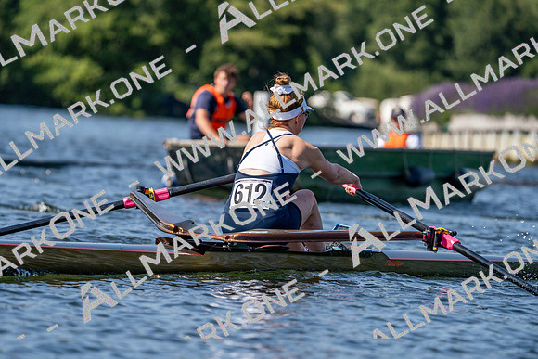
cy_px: 180
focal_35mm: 350
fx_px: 5232
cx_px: 269
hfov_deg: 5.9
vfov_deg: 3.9
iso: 250
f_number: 6.3
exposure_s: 1/1600
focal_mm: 350
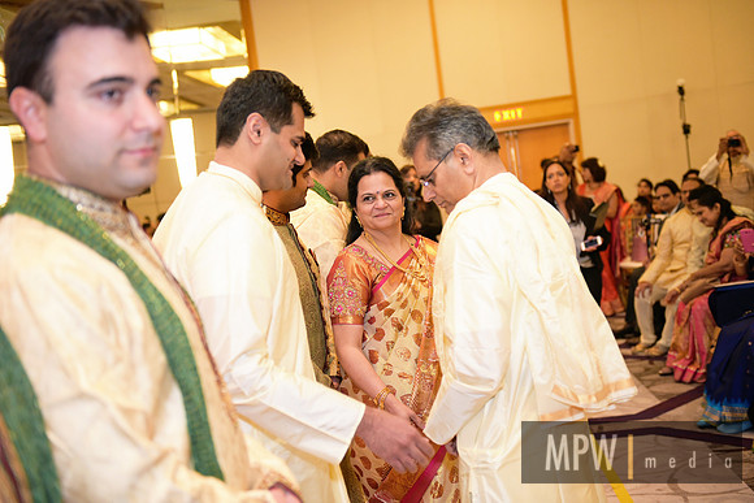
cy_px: 252
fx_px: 922
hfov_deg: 44.5
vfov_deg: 30.5
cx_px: 377
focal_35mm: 44
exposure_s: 1/160
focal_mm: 44
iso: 2000
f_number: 2.8
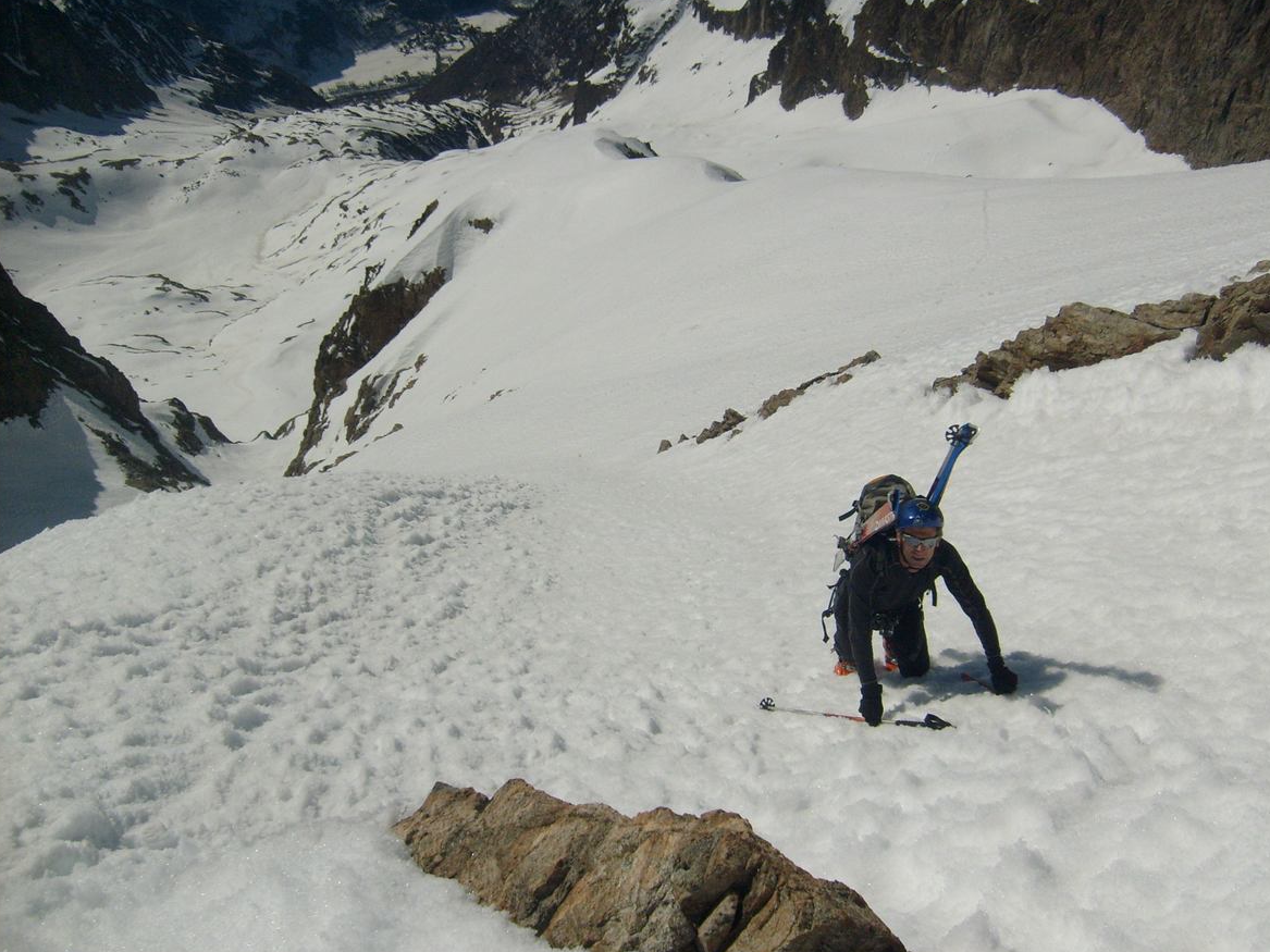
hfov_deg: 51.4
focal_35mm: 36
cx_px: 648
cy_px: 477
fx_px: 1321
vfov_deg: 39.7
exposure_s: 1/1500
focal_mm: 5.8
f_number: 7.1
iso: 80
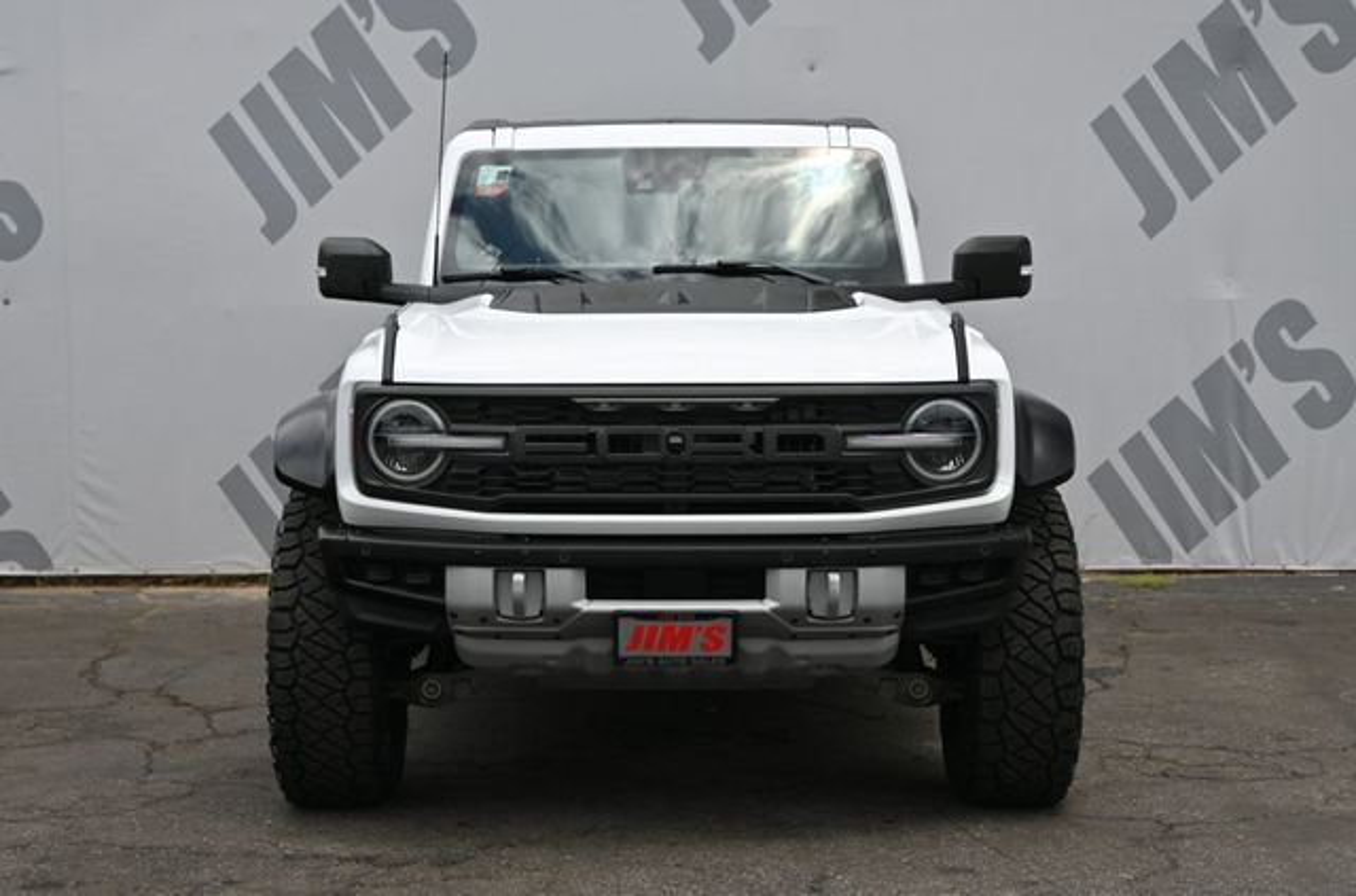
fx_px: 2423
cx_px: 678
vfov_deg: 21.0
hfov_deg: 31.3
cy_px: 448
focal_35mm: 64
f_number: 6
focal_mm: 43
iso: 110
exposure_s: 1/250
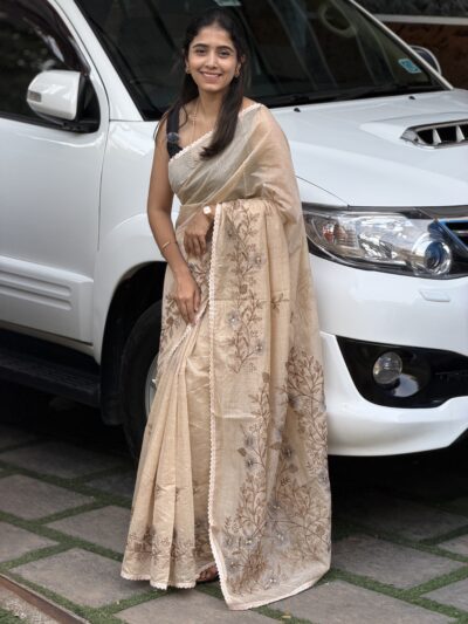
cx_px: 234
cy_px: 312
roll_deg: -0.1
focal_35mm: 100
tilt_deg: -11.9
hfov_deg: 14.8
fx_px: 1802
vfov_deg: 19.6
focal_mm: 16.89
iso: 100
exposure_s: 1/121
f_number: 2.8
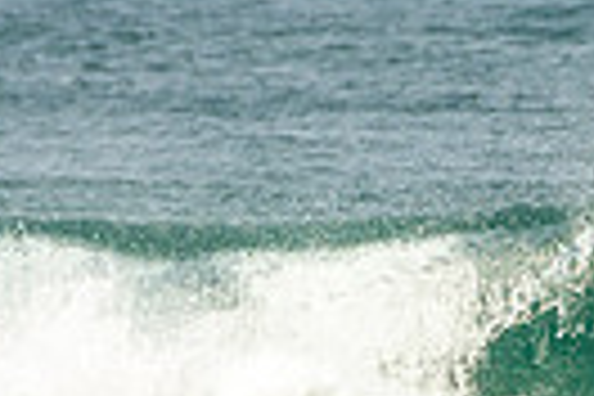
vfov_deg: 1.0
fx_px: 21762
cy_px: 196
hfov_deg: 1.6
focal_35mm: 1319
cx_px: 1058
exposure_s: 1/1000
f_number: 5.6
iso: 200
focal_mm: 200
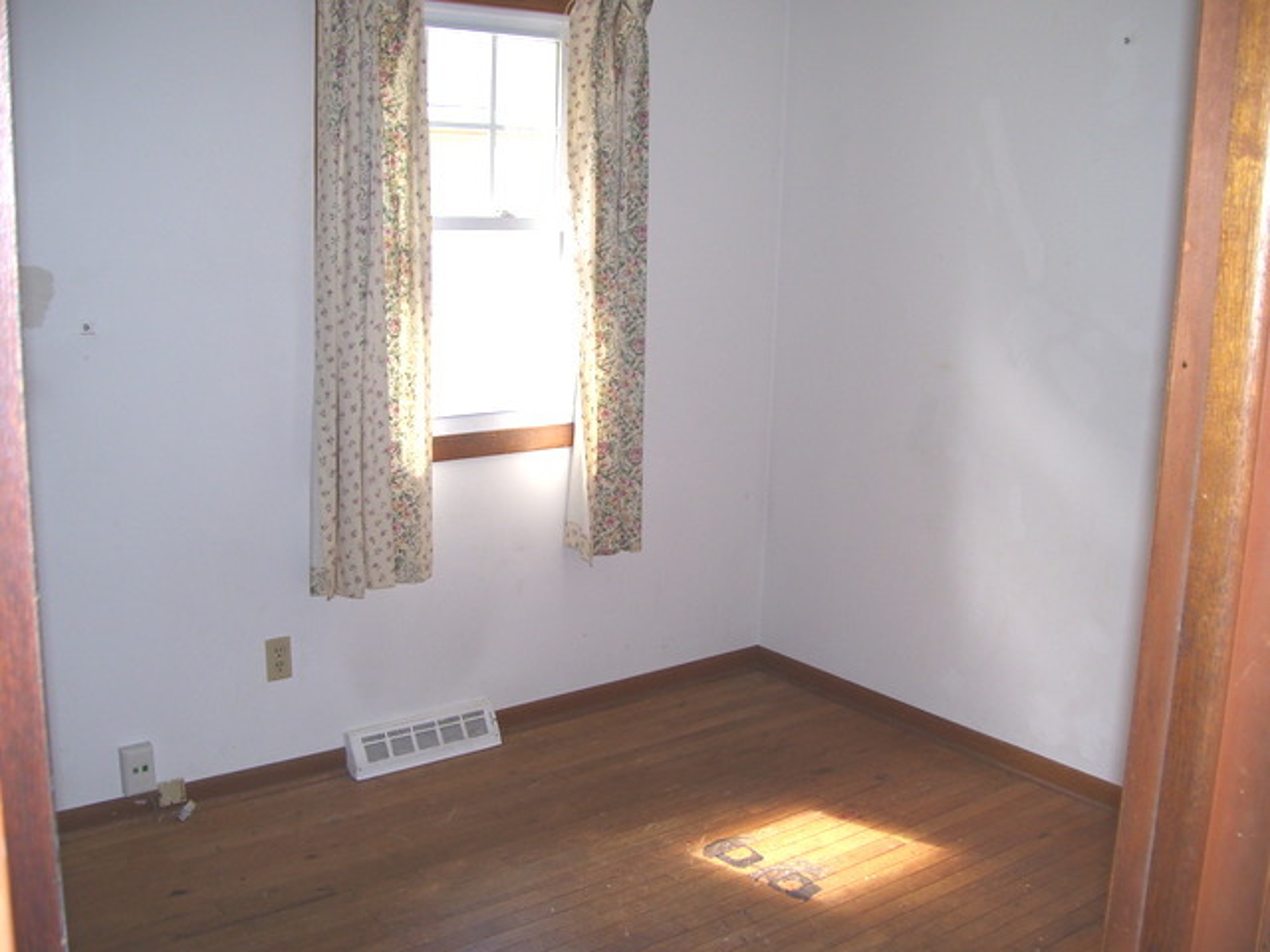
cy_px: 476
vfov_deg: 38.7
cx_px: 635
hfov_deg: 50.1
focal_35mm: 37
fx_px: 1357
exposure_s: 1/60
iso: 80
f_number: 2.7
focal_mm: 6
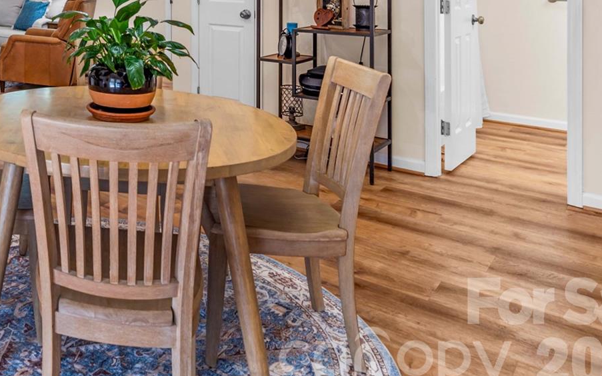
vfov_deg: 30.5
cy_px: -46
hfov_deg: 44.6
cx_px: -3
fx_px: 607
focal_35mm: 37
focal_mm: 16
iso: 100
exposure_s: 1/3
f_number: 8
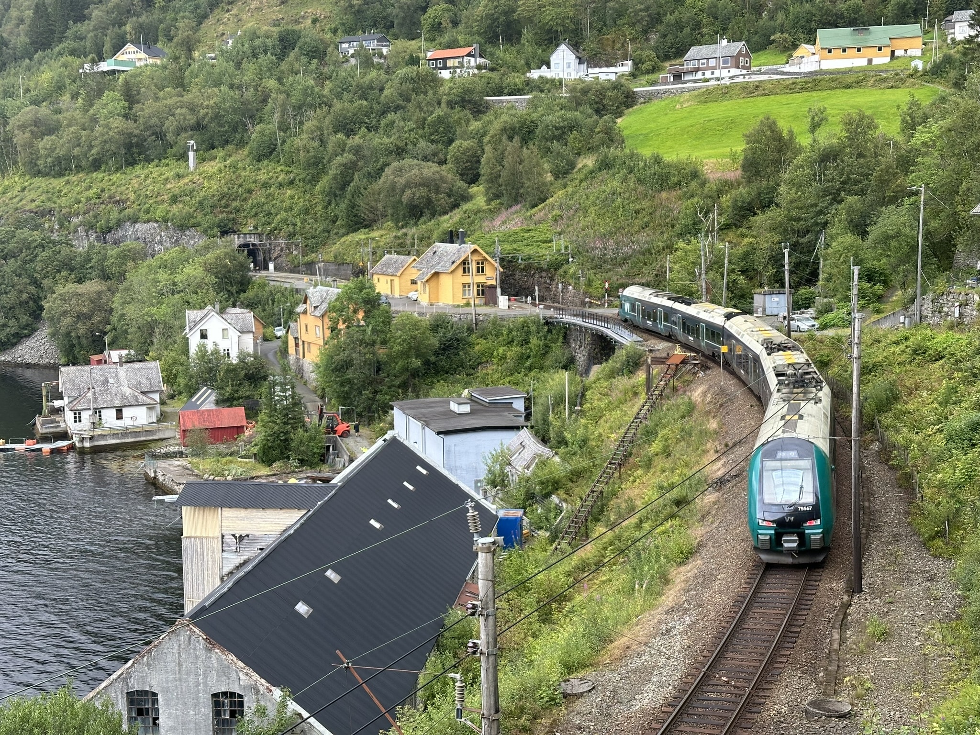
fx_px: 1359
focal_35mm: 48
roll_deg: +1.3
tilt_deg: -6.9
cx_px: 490
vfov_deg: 30.3
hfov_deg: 39.7
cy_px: 368
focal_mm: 6.86
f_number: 1.78
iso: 64
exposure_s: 1/228
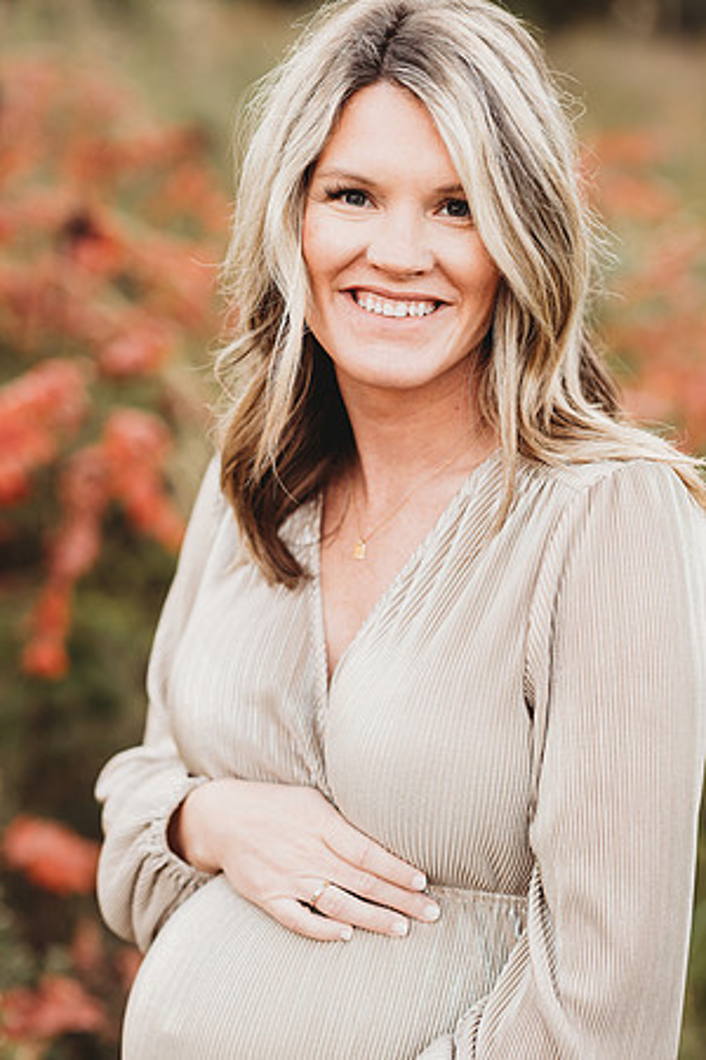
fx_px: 2500
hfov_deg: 16.1
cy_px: 530
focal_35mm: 85
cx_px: 353
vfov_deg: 23.9
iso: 200
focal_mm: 85
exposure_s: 1/320
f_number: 2.2
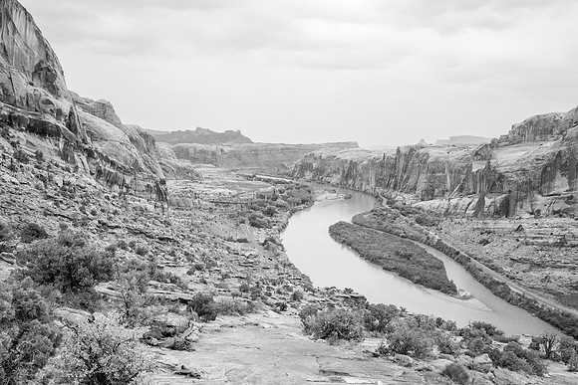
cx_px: 289
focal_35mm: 37
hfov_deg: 52.4
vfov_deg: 36.4
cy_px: 192
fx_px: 587
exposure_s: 1/640
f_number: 8
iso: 2500
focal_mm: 36
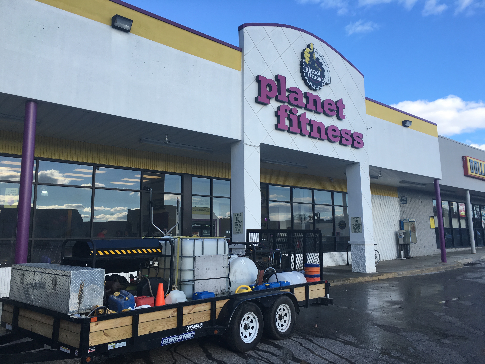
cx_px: 242
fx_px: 406
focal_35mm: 29
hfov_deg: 61.7
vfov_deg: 48.2
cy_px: 182
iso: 25
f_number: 2.2
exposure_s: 1/530
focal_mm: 4.15
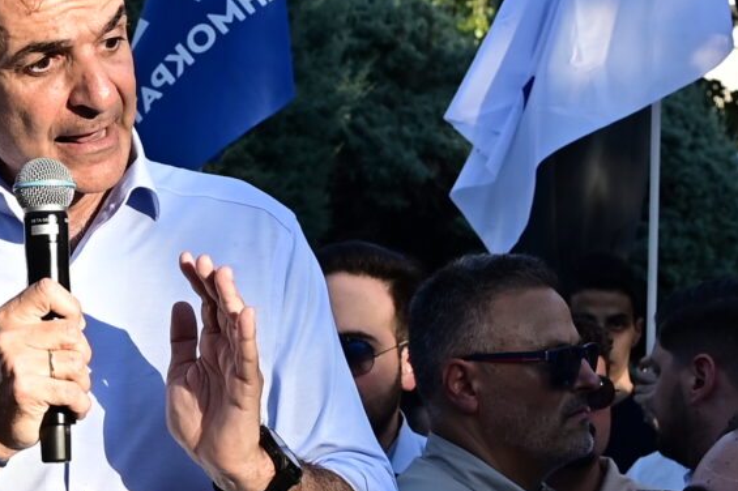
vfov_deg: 26.4
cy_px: 260
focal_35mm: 51
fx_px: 1045
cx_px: 192
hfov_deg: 38.0
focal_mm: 24
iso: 200
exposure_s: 1/1000
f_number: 4
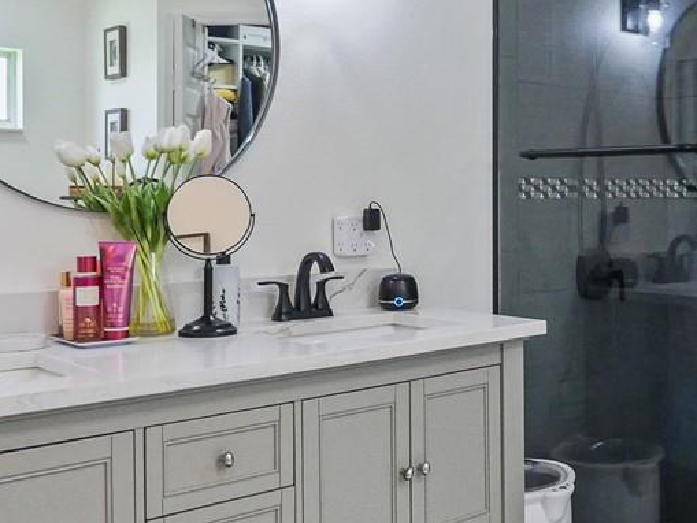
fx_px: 886
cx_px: 545
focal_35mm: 44
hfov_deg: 41.3
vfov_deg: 32.8
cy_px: 207
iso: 1600
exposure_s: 1/60
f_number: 4
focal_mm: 7
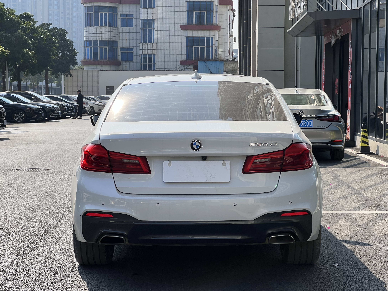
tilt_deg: -2.8
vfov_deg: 19.1
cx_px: 194
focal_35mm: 77
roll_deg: -1.1
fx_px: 863
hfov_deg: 25.3
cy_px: 146
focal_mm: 9
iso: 32
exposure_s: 1/657
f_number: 2.8
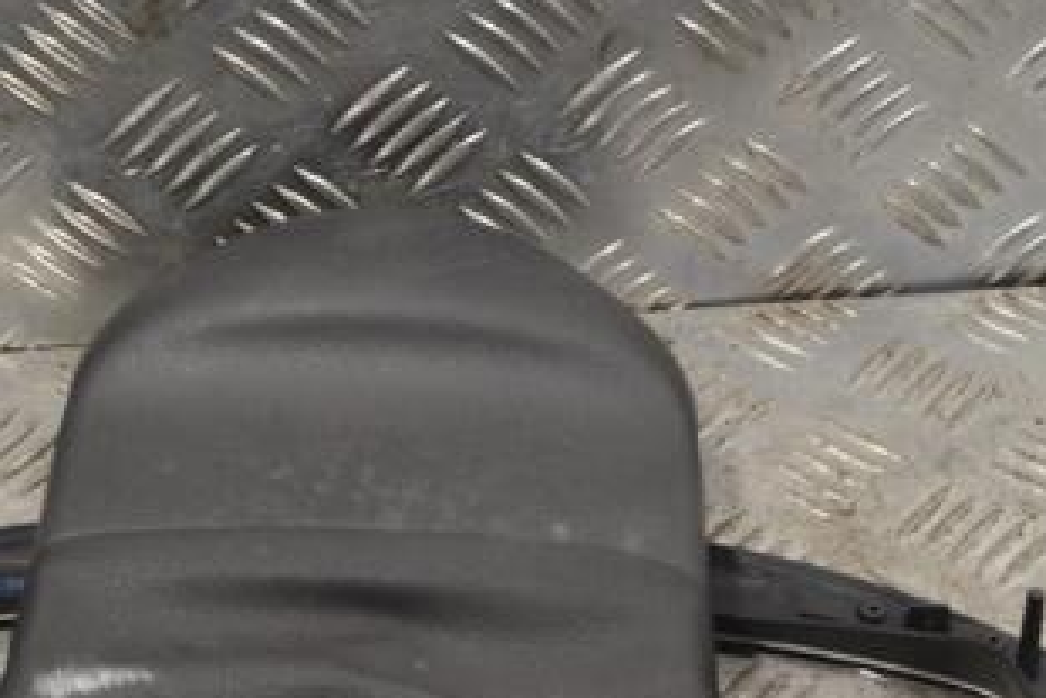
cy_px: 587
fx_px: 3546
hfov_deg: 16.7
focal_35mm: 122
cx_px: 361
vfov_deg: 11.2
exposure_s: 1/60
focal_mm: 42
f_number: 5.3
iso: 400
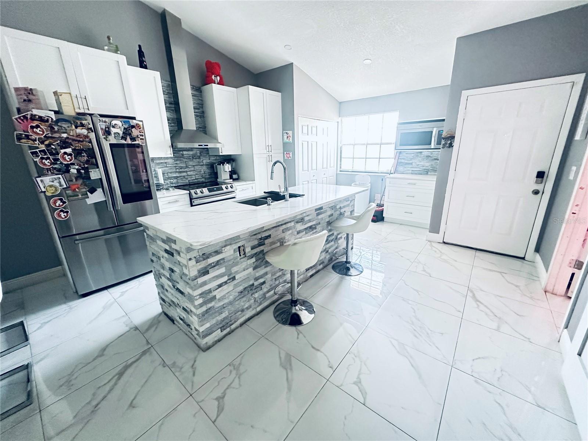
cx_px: 294
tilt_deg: -16.4
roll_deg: +1.2
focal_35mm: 14
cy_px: 220
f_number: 2.2
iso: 800
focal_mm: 2.22
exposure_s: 1/60
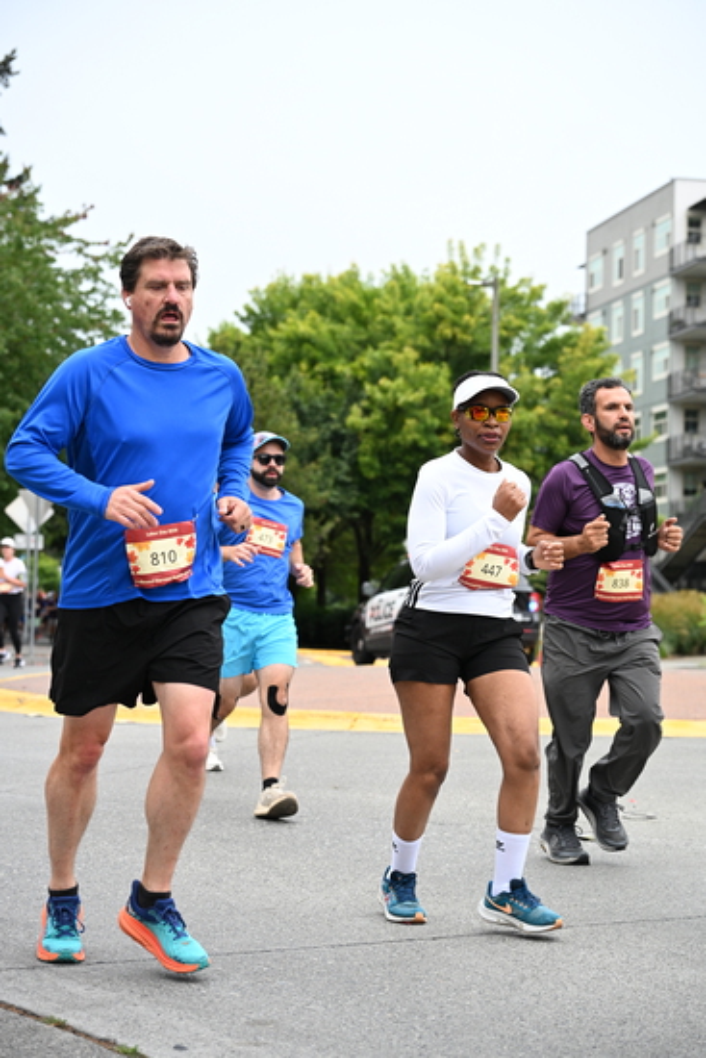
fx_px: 1940
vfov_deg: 30.5
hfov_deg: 20.6
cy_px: 529
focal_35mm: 66
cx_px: 353
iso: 1600
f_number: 4
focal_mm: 66
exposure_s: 1/800
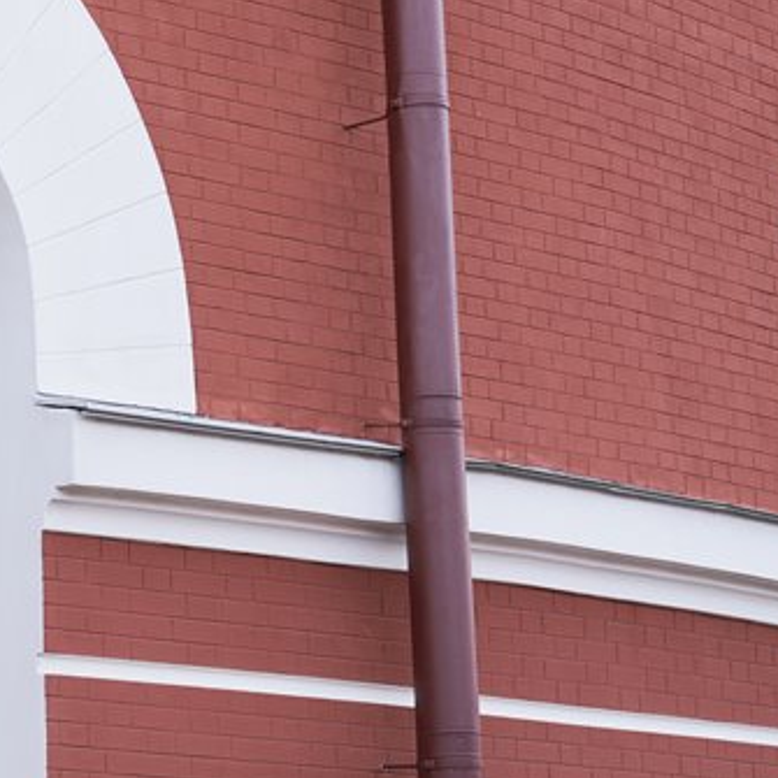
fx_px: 3636
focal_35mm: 143
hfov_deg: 11.9
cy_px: 415
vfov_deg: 12.2
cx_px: -197
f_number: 2.8
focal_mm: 55
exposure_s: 1/1250
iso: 500
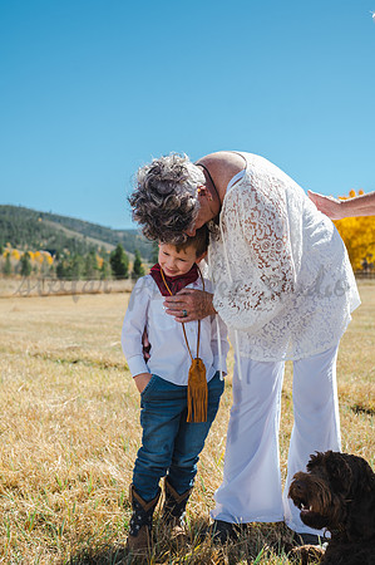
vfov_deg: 39.6
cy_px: 282
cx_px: 188
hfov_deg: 26.9
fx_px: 783
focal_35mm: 50
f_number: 5.6
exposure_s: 1/200
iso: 80
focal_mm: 50
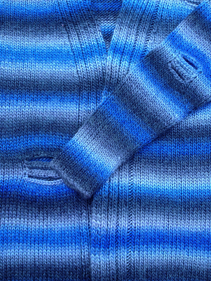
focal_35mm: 35
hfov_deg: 40.7
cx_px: 106
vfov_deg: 52.6
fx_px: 284
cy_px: 140
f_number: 2.4
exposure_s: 1/120
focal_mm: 4.28
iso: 80
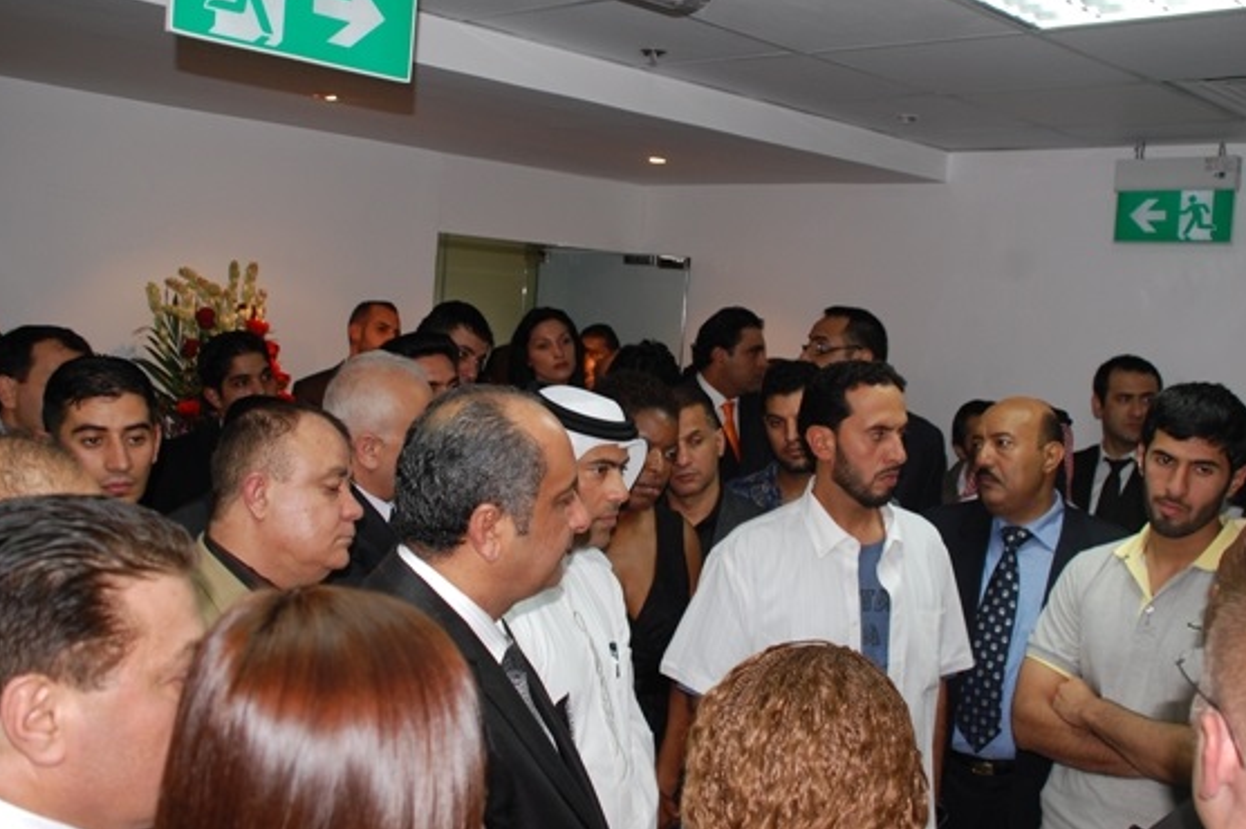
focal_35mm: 38
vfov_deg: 35.0
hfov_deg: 50.7
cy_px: 356
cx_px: 621
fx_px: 1314
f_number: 3.8
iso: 400
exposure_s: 1/60
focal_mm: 22
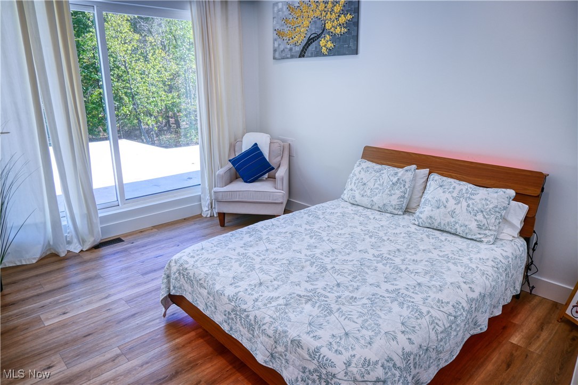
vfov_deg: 53.1
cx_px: 289
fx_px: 385
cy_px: 192
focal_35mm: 24
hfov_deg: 73.8
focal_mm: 16
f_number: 3.5
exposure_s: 1/250
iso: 100
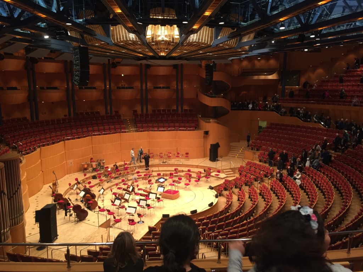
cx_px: 182
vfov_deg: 48.2
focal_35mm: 29
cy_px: 136
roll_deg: +1.1
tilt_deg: -10.3
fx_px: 304
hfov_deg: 61.7
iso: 160
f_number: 2.2
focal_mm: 4.15
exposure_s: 1/33
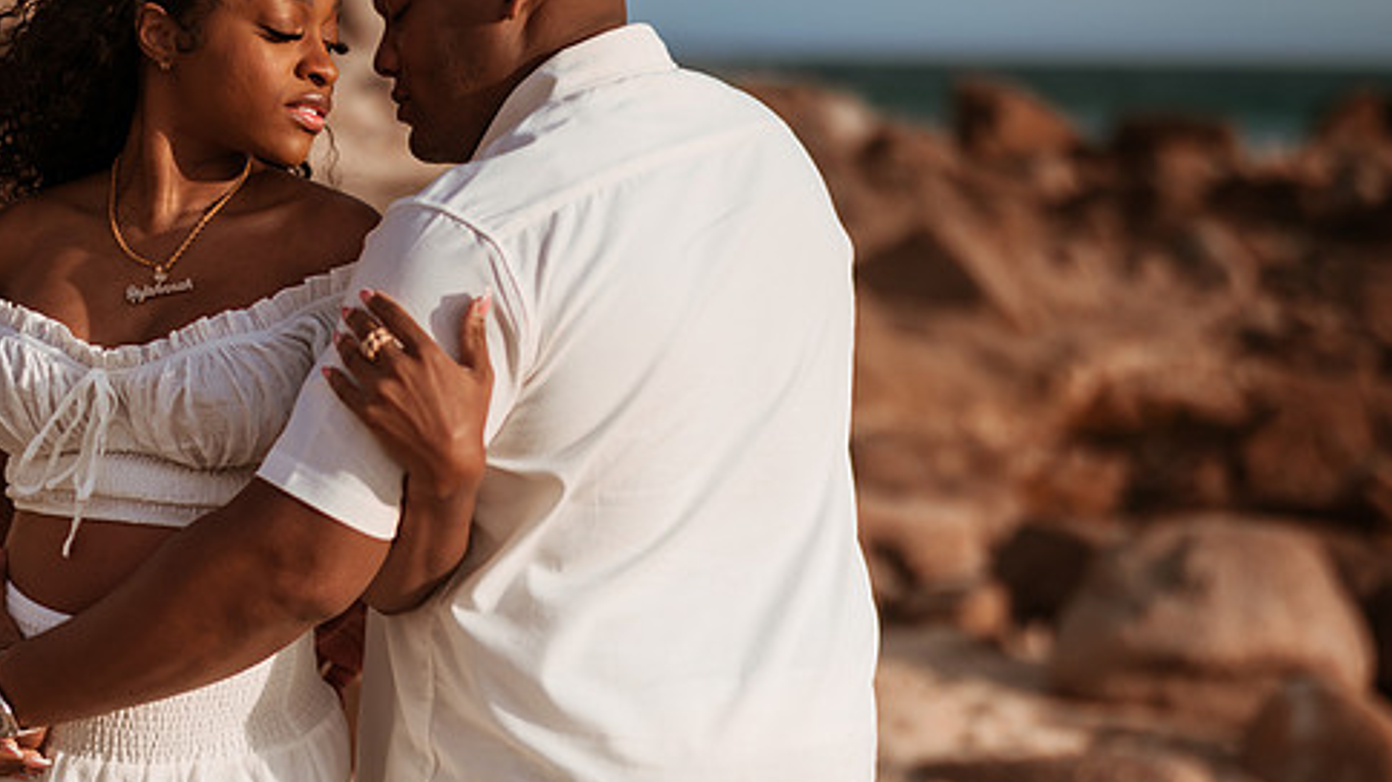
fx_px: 2915
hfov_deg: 26.8
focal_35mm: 79
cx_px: 606
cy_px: 298
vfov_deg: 15.3
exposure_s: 1/8000
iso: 64
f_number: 1.8
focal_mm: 58
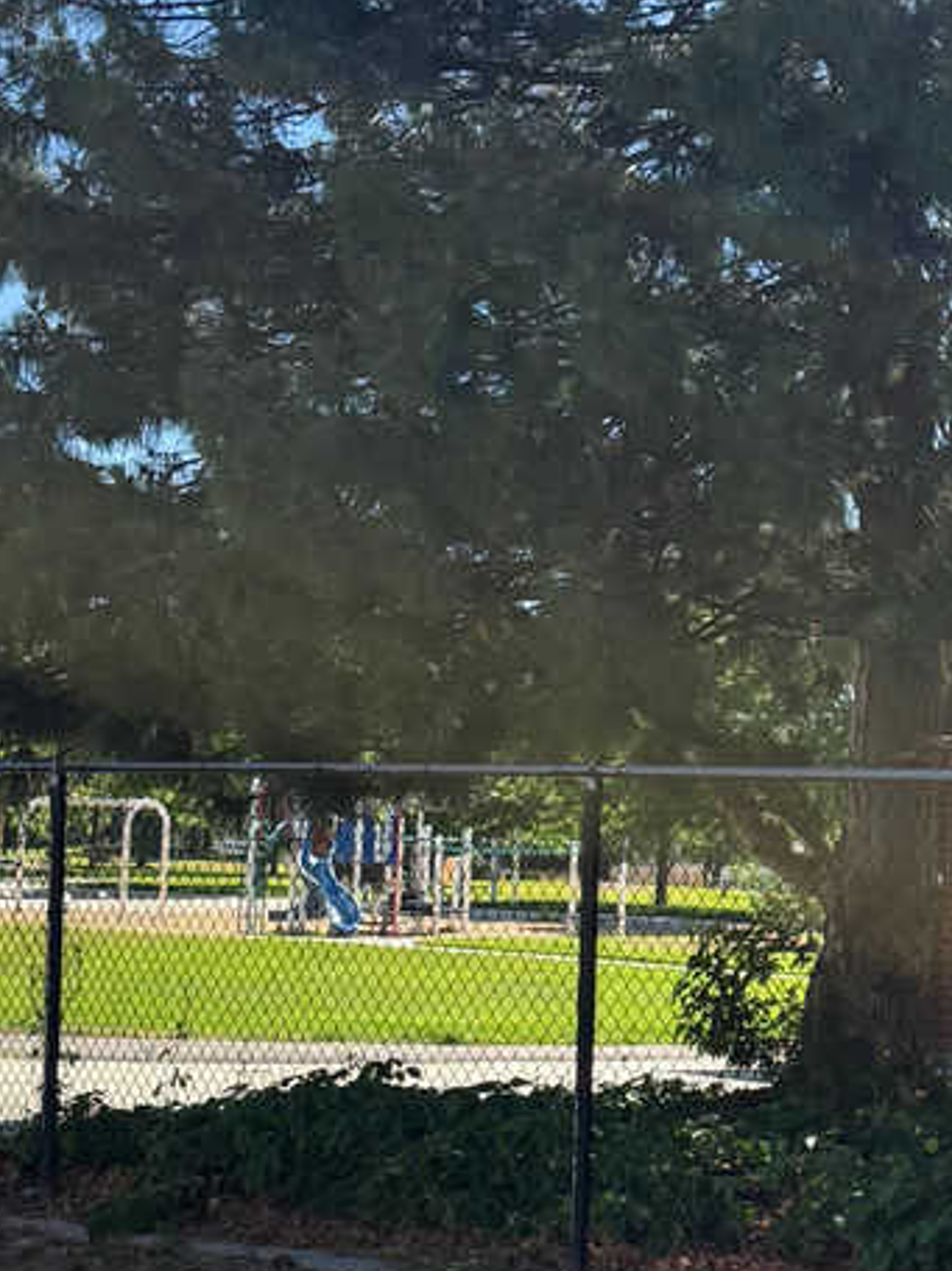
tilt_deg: +3.1
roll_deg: -1.5
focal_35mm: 81
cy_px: 729
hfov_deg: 17.8
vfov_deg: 24.1
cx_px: 916
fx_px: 2972
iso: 100
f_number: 1.78
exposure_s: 1/2000
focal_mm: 6.76
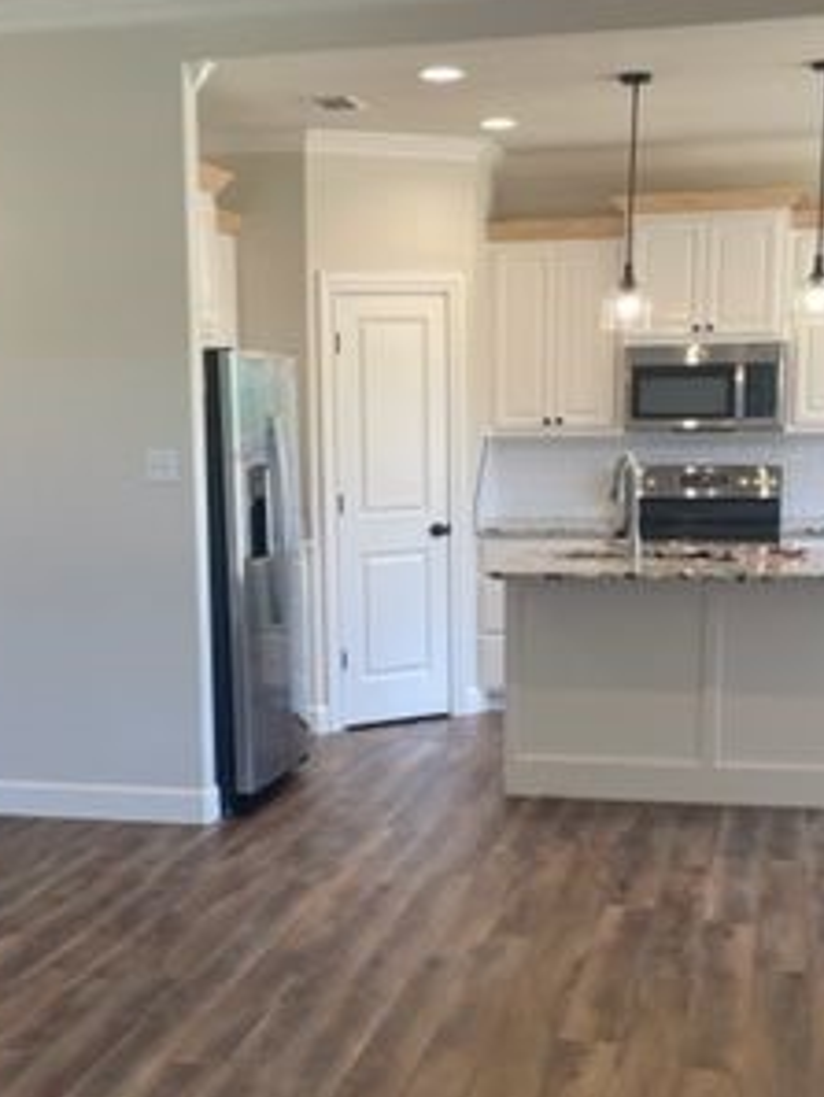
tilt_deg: -8.9
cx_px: 299
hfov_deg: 26.0
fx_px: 1776
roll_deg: +0.3
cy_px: 713
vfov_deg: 34.1
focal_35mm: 56
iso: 100
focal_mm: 4.2
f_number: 1.6
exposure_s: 1/120
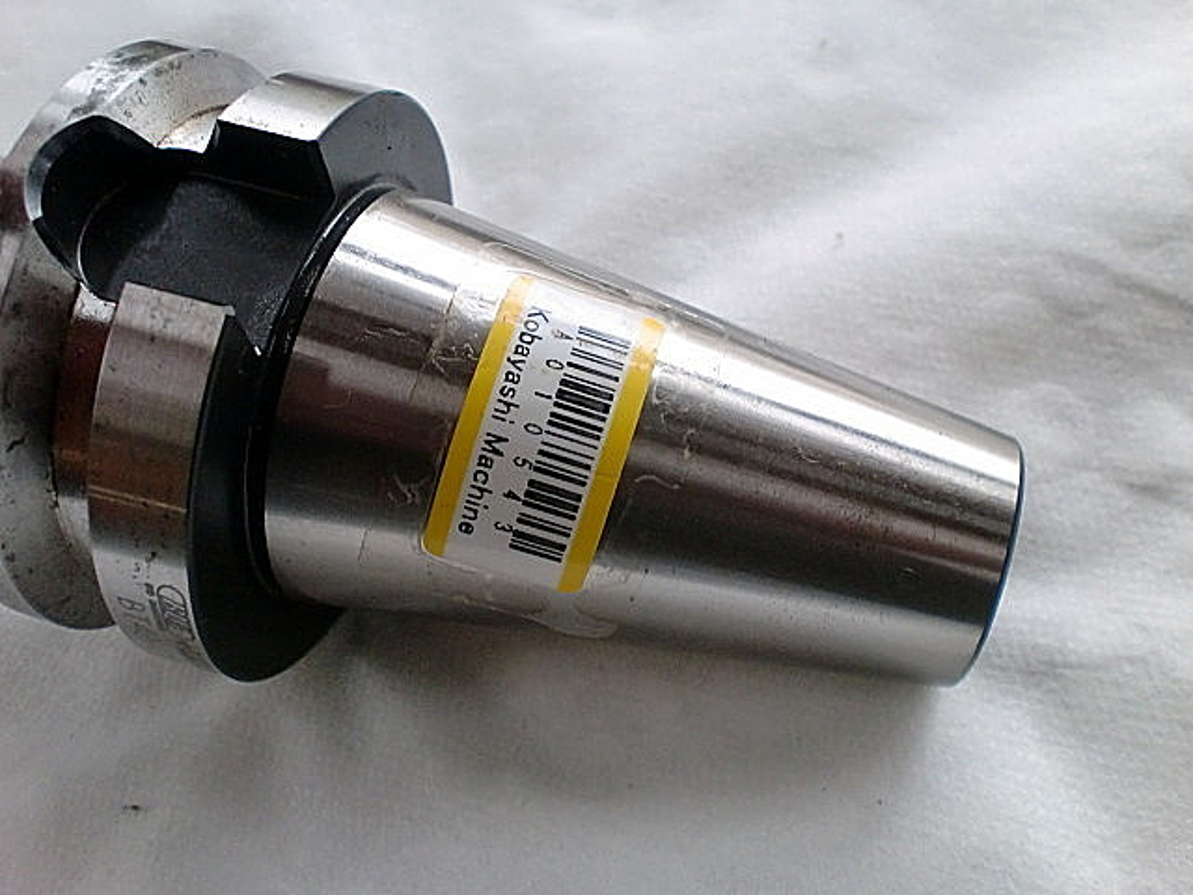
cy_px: 448
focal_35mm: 35
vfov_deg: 40.7
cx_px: 596
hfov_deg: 52.6
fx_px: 1206
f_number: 3.1
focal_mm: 6.3
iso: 250
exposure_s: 1/60
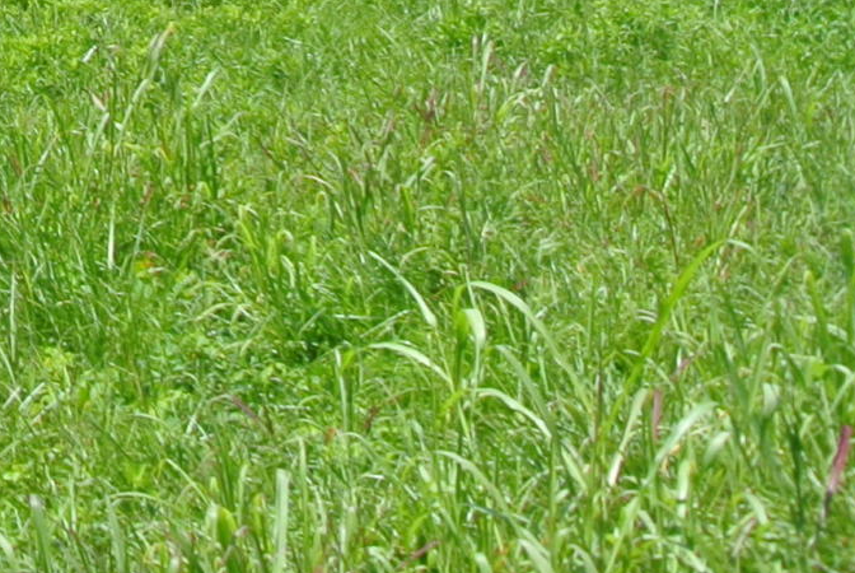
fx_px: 2973
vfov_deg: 10.4
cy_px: -456
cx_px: -1005
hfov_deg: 13.4
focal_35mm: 125
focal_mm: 10.7
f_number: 4.5
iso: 100
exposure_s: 1/500
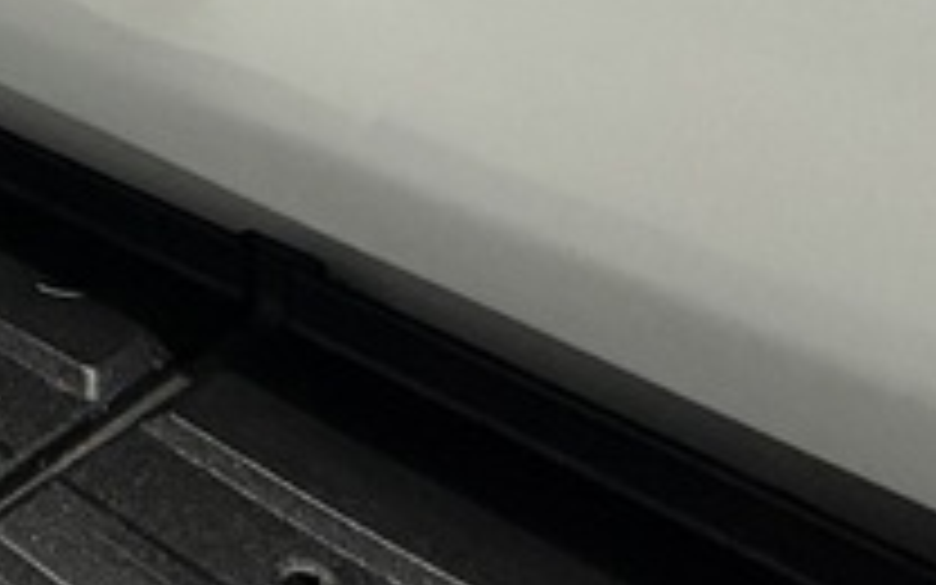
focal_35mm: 73
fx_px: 1862
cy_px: -486
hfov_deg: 26.6
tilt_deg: -11.5
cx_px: -18
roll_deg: +1.0
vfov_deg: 15.3
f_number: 2.2
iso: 320
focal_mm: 2.22
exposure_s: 1/50
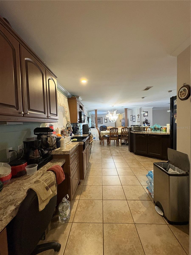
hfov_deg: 85.7
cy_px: 128
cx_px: 96
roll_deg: +2.4
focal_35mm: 14
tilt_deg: -1.7
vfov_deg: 102.1
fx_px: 103
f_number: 2.2
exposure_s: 1/60
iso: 400
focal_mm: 2.22
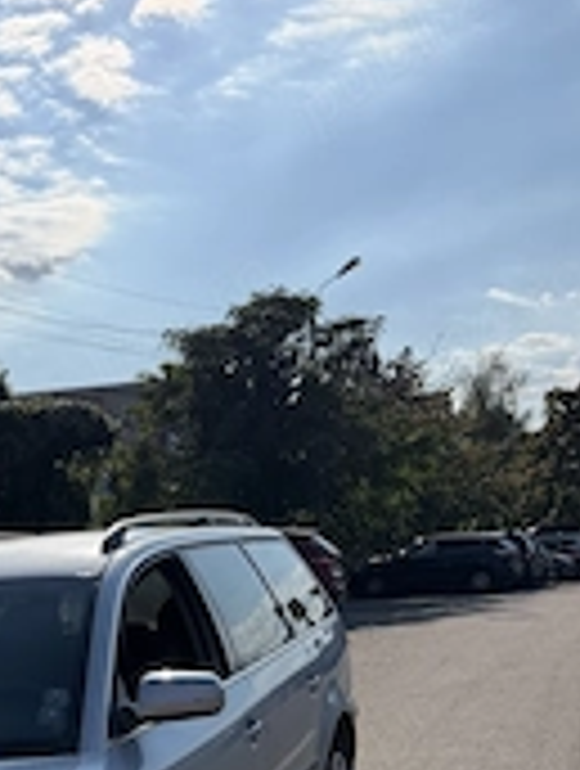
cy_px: 784
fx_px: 1246
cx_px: -31
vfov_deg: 31.5
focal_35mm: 56
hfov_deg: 24.7
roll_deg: +3.6
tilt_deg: -10.3
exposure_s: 1/14286
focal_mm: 6.76
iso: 100
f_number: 1.78
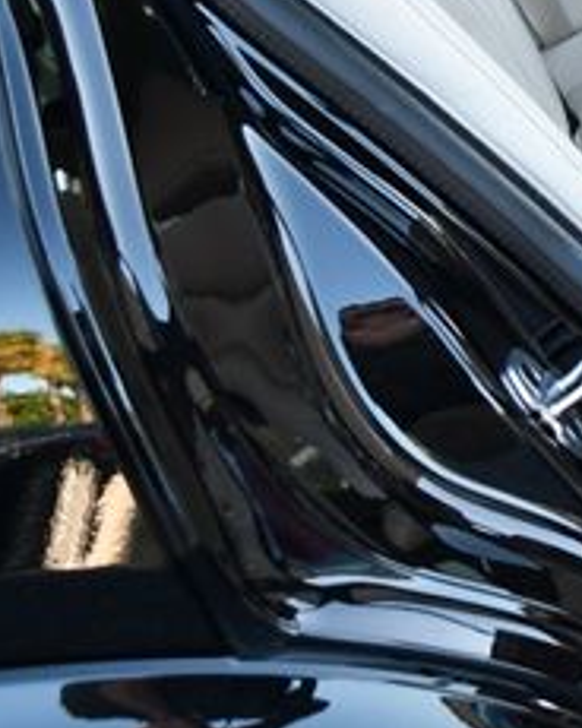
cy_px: 76
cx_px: 977
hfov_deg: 14.7
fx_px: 2024
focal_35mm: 94
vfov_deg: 20.0
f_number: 3.5
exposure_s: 1/250
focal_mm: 18
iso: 500
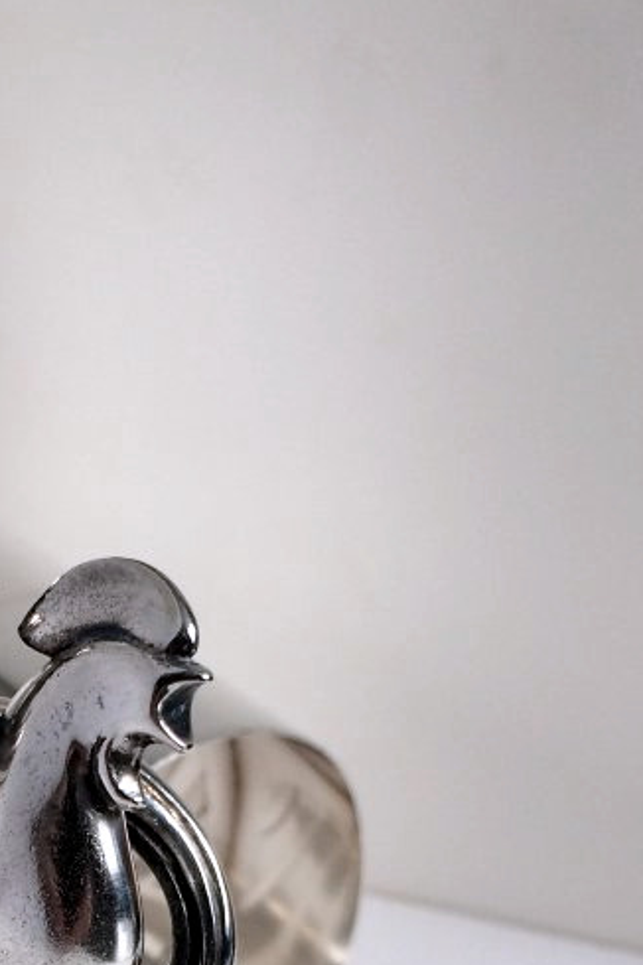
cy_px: 975
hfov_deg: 18.1
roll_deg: +2.2
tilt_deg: -25.2
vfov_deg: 25.9
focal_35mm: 74
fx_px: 1982
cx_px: 32
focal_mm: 4.15
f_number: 2.2
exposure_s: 1/100
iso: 50
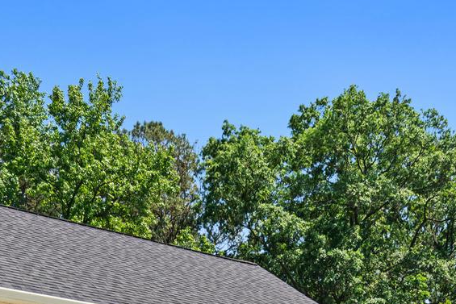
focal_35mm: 58
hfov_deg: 34.4
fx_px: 735
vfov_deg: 19.1
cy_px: 512
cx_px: 190
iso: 400
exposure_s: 1/200
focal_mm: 16
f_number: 7.1
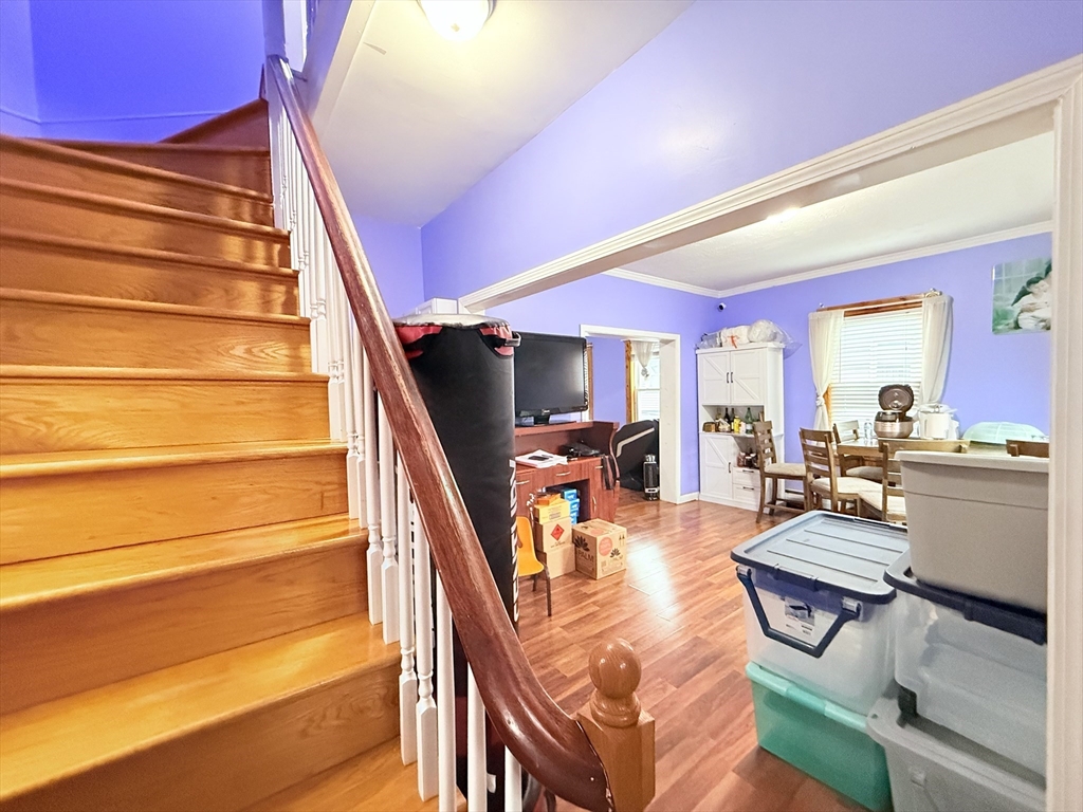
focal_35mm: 14
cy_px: 406
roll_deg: +1.4
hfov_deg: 102.1
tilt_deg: -0.9
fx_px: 438
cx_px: 542
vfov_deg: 85.7
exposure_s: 1/60
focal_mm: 2.22
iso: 800
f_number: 2.2
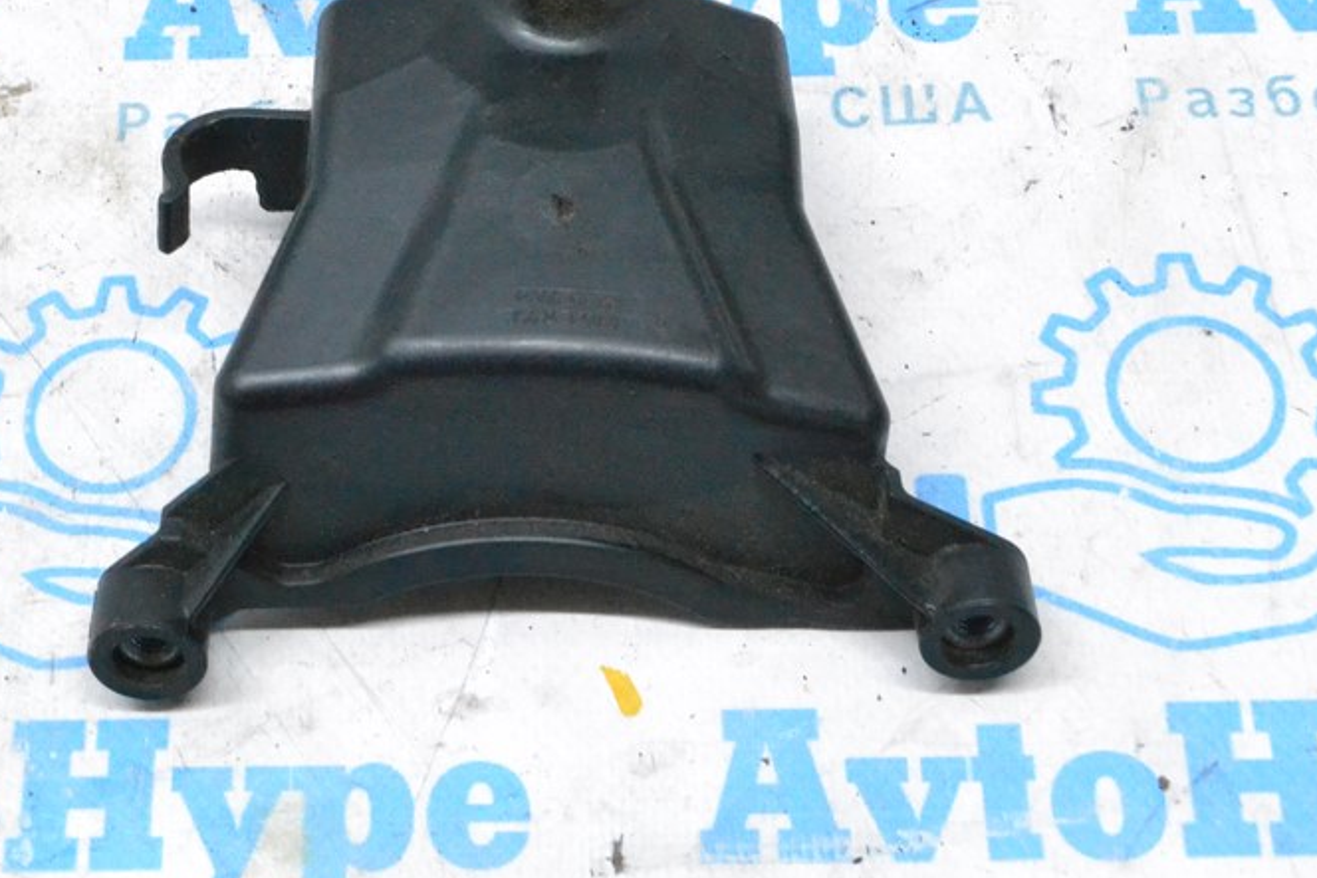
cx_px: 383
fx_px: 2708
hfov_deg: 27.1
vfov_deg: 18.4
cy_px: 276
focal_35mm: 74
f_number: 10
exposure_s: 1/125
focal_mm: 32
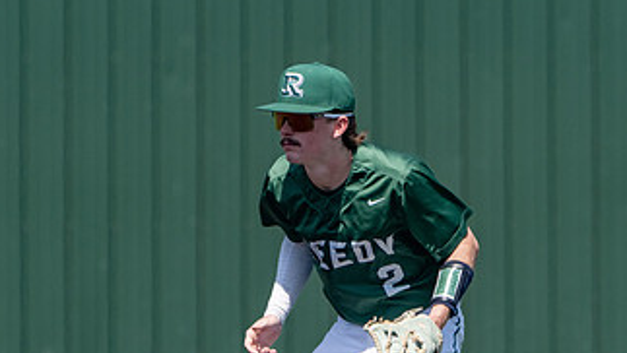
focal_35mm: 983
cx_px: 348
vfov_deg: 1.2
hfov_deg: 2.2
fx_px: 16350
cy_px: 302
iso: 500
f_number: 8
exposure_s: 1/2000
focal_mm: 375
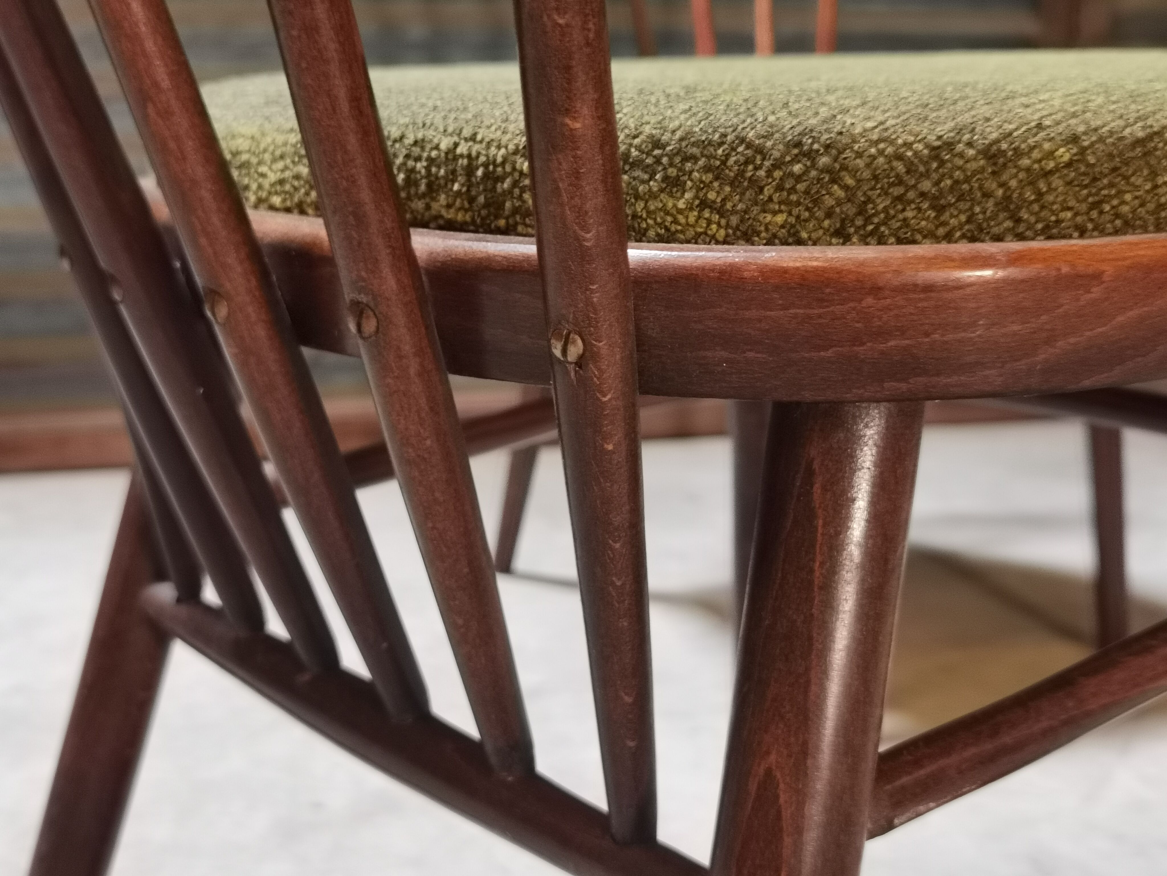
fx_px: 1450
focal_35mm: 43
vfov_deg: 33.6
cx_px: 584
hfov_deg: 43.9
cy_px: 438
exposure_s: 1/50
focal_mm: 6.71
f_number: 1.9
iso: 250
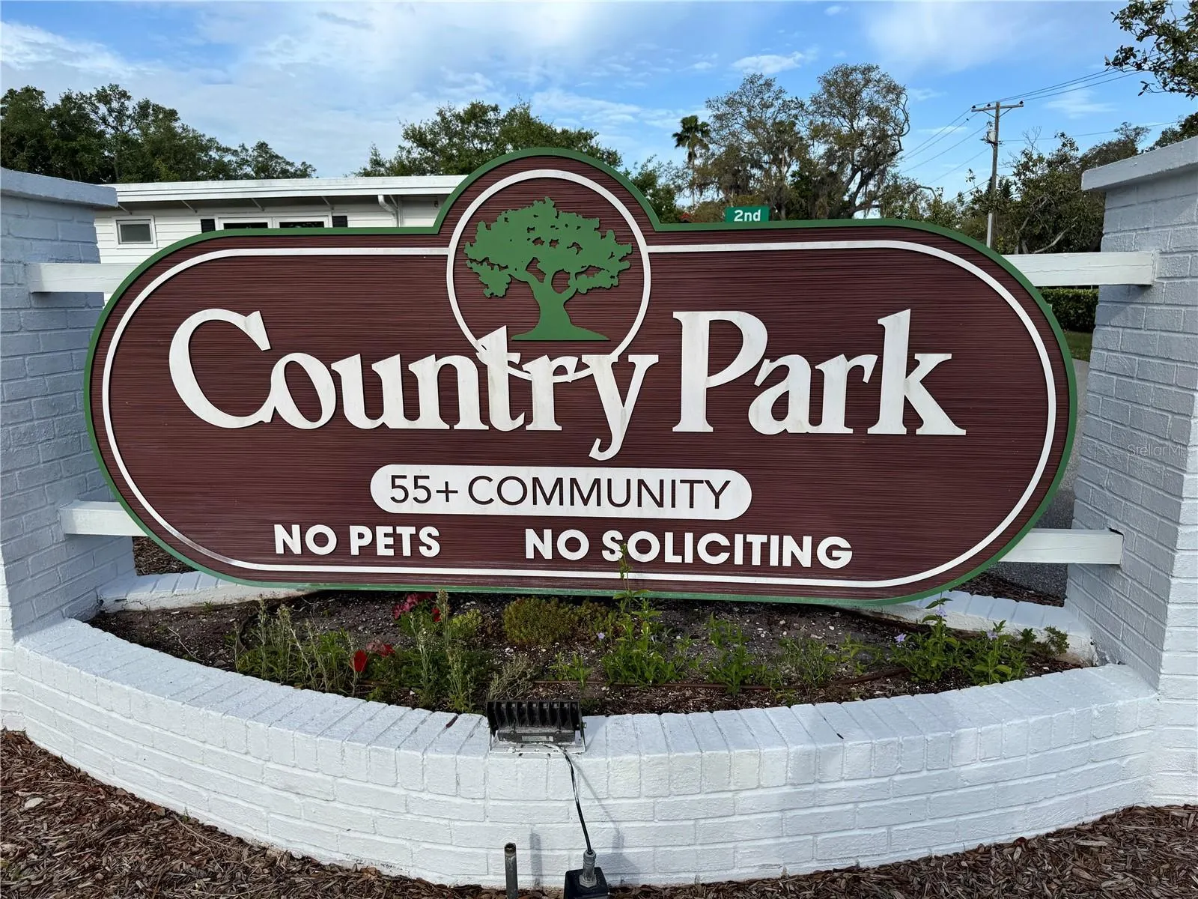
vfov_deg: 56.8
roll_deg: +0.4
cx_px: 599
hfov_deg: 71.6
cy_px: 450
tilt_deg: -11.4
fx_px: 831
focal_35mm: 24
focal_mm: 6.76
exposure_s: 1/3597
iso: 80
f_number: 1.78
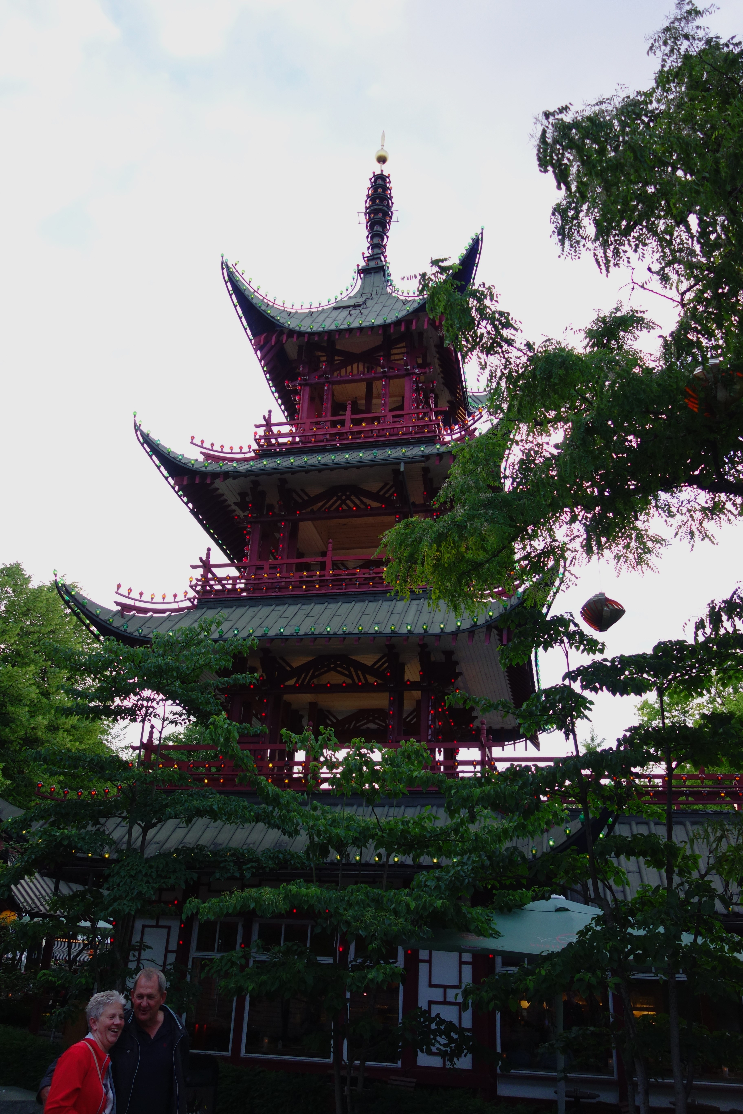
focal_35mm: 28
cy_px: 557
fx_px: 867
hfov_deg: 46.4
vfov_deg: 65.5
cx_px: 372
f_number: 1.8
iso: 125
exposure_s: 1/400
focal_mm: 10.4
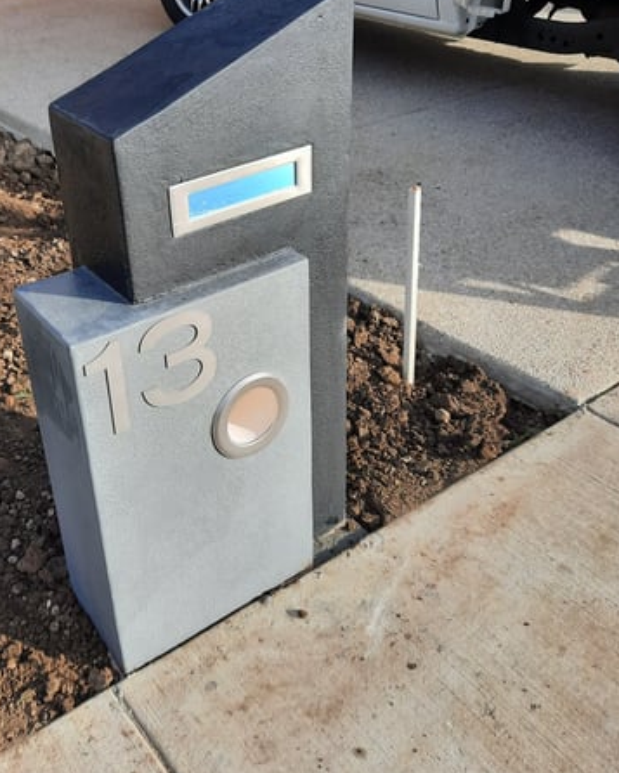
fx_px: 801
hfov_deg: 41.8
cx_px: 217
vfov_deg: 51.0
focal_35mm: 35
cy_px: 292
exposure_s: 1/520
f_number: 2
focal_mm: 4.6
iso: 32
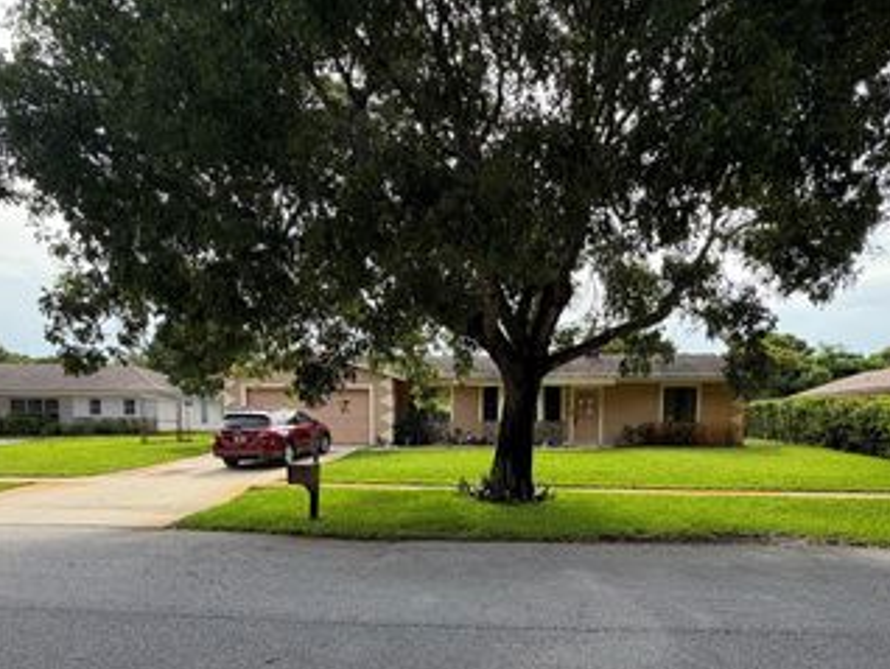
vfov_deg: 59.5
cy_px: 455
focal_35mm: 22
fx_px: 566
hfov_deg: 76.1
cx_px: 495
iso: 64
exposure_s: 1/502
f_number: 2.2
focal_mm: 2.22
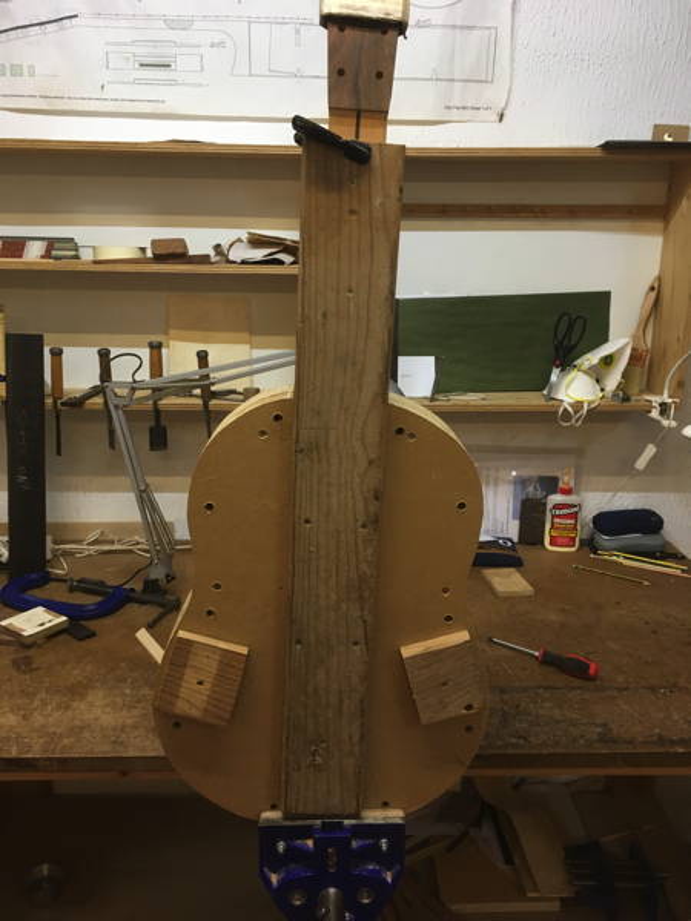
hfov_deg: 48.2
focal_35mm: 29
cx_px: 346
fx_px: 772
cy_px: 460
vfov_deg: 61.7
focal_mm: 4.15
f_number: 2.2
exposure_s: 1/33
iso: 50
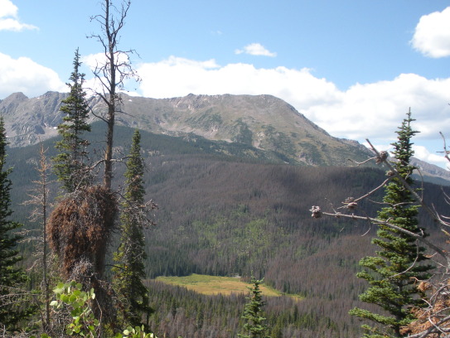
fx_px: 689
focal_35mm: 53
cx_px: 158
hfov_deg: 35.9
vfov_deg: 27.5
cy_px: 209
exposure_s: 1/578
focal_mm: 6.3
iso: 88
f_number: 3.5
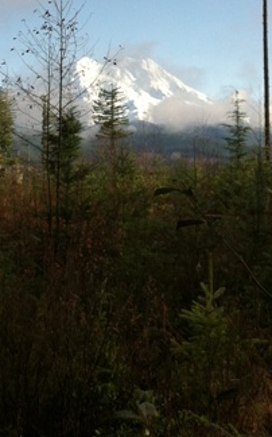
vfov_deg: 22.8
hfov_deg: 14.7
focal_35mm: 89
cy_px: 50
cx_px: 130
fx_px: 1057
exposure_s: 1/968
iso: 80
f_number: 2.8
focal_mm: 3.85
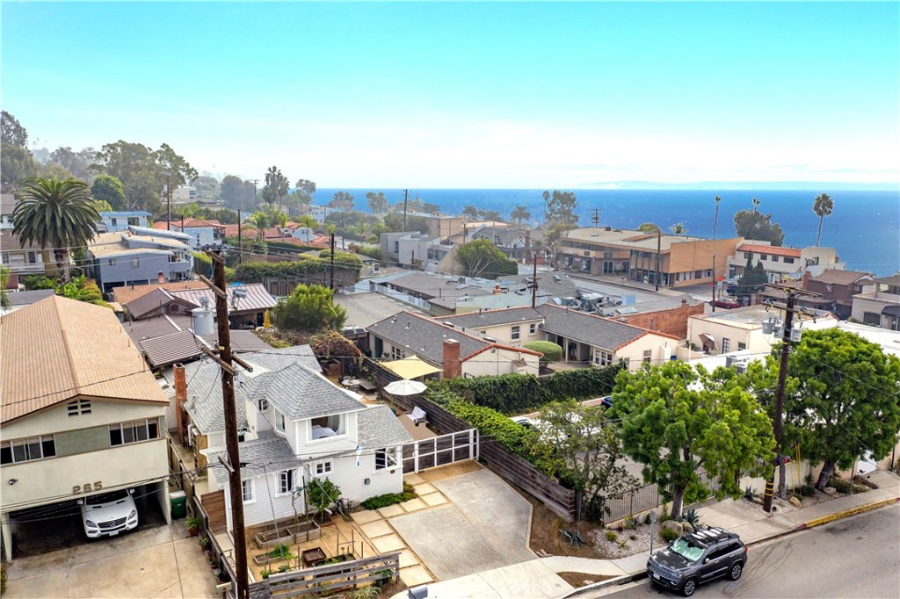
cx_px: 450
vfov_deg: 46.4
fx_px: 700
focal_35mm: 28
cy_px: 300
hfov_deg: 65.5
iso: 100
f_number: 4
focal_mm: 10.26
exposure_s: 1/120
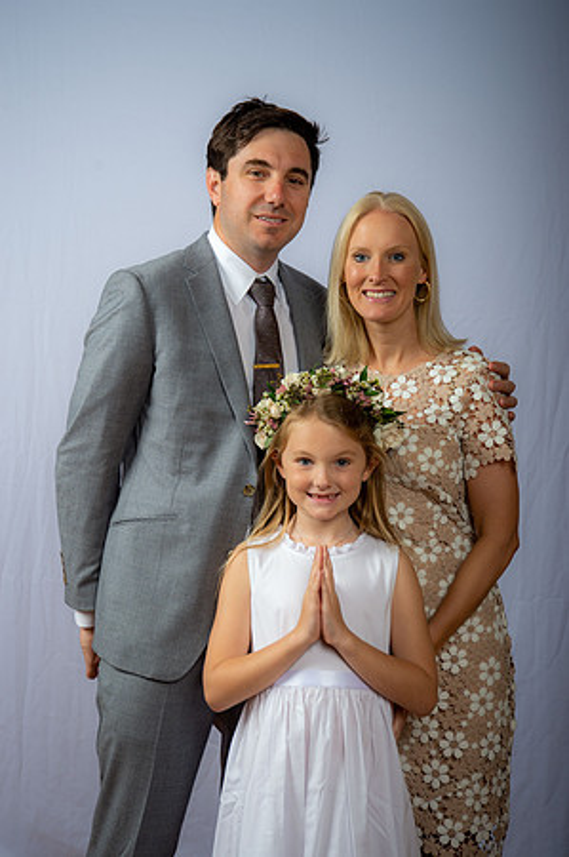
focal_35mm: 58
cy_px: 428
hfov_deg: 23.3
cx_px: 284
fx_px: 1378
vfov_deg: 34.5
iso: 250
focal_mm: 58
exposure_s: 1/200
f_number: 6.3
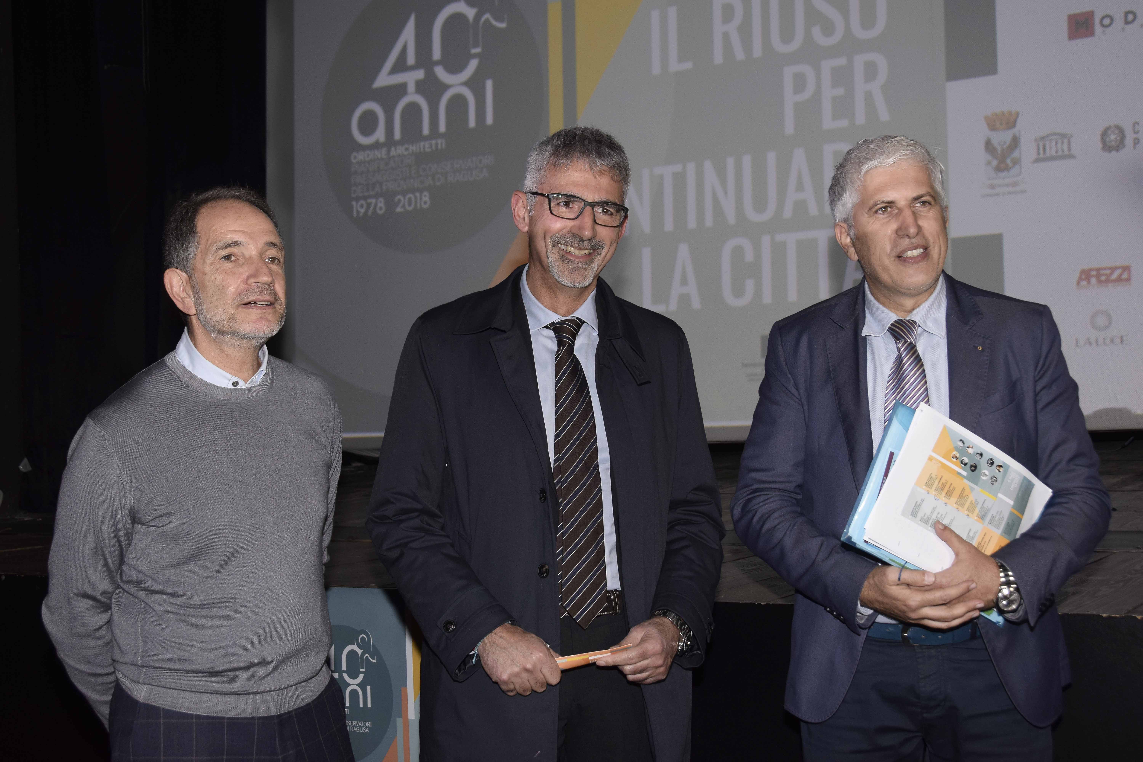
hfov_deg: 41.1
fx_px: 1524
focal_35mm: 48
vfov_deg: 28.1
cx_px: 572
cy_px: 381
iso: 800
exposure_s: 1/60
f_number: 7.1
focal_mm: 32
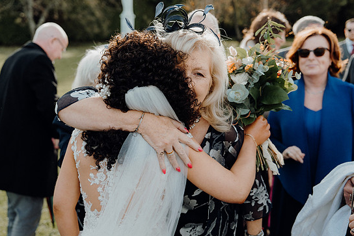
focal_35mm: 48
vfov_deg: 28.1
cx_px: 177
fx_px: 472
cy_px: 121
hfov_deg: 41.1
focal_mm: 45
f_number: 3.5
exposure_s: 1/400
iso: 125
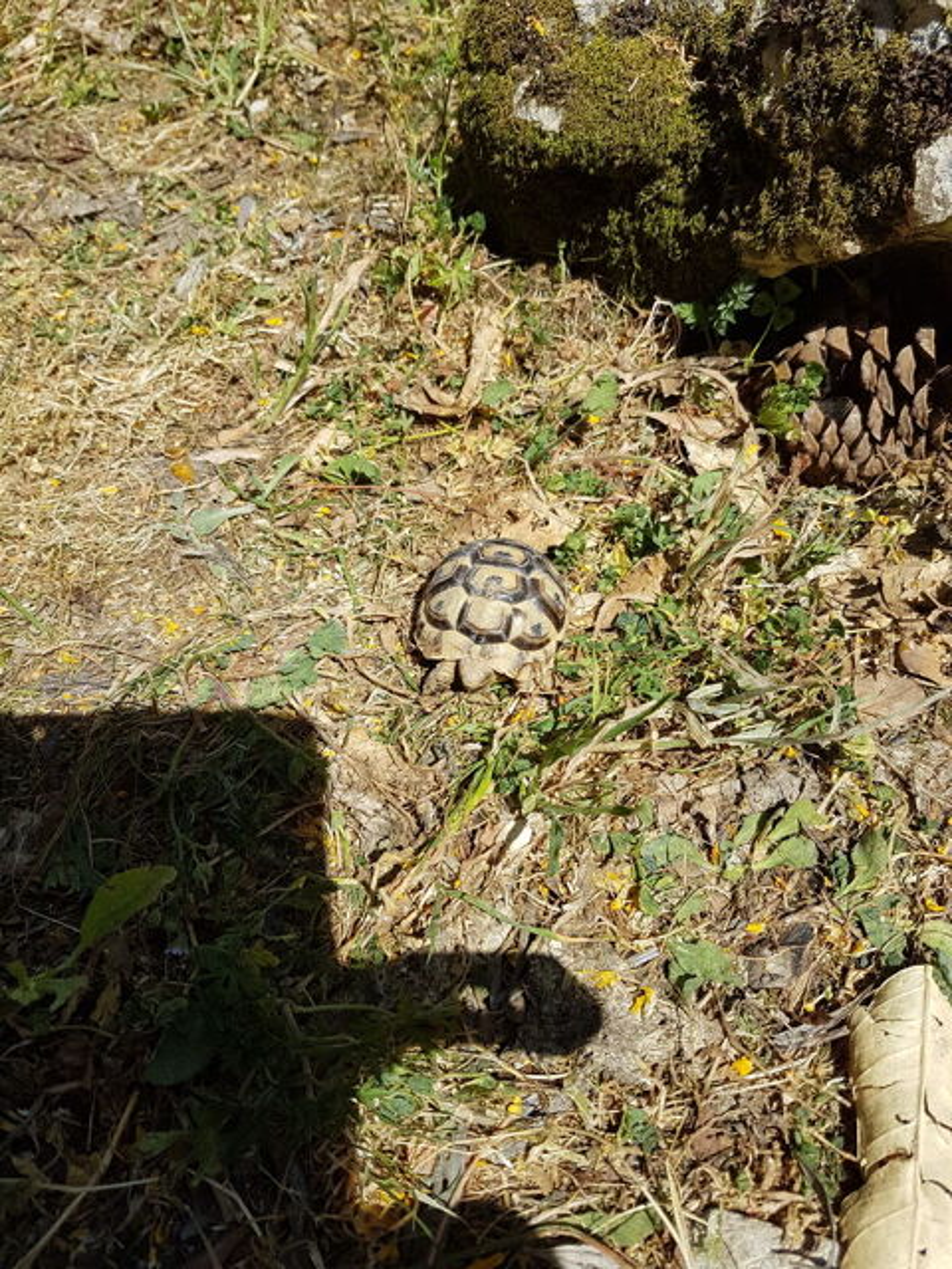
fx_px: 953
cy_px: 634
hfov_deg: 53.1
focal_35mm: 26
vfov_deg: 67.3
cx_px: 476
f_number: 1.7
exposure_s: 1/2048
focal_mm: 4.2
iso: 40
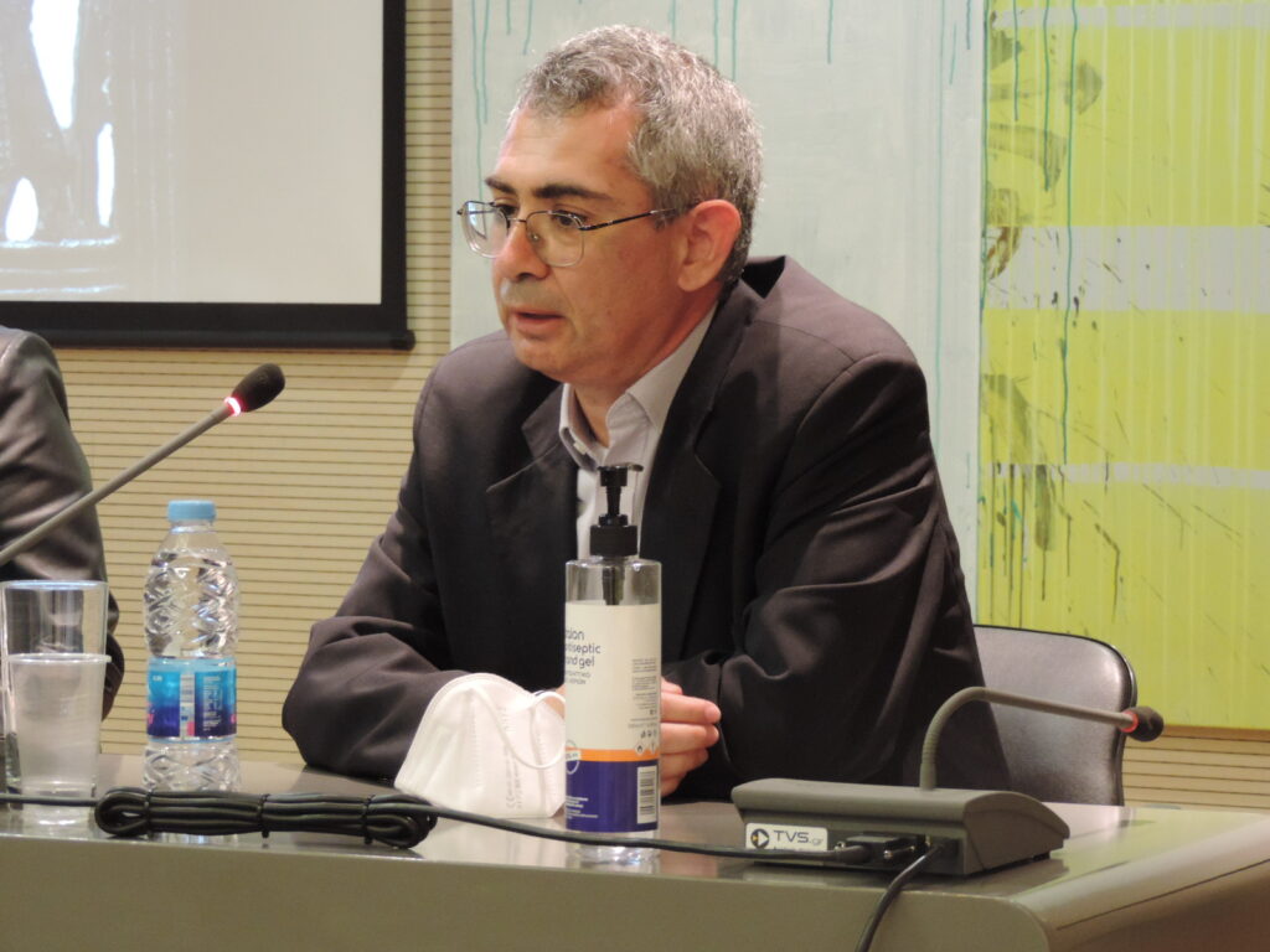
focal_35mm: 135
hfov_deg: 14.6
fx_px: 4953
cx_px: 635
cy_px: 476
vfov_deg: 11.0
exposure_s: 1/15
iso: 800
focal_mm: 24
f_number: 4.3
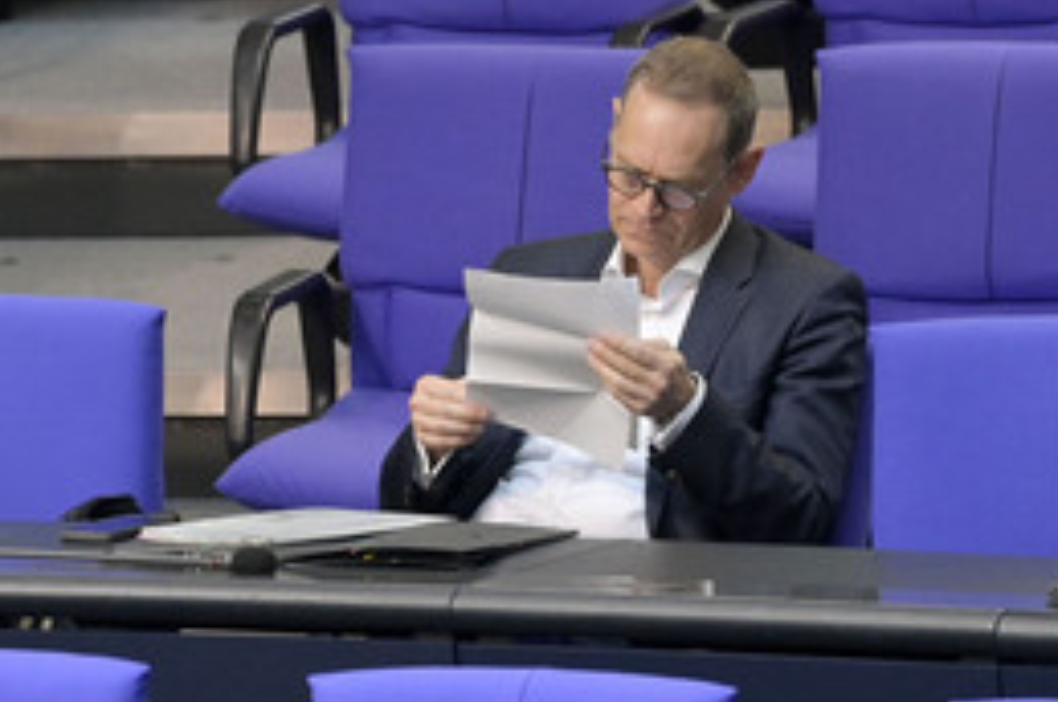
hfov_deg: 4.4
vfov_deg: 2.9
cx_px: 627
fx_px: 13795
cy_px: 433
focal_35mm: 470
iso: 8000
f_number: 5.6
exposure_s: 1/320
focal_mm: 270
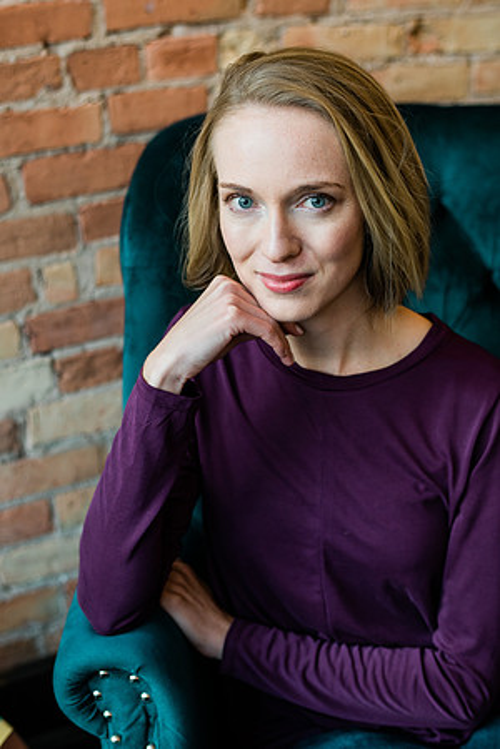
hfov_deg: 23.4
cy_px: 374
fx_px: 1208
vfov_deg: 34.5
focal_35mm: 58
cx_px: 250
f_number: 3.2
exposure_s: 1/125
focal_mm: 58
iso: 500
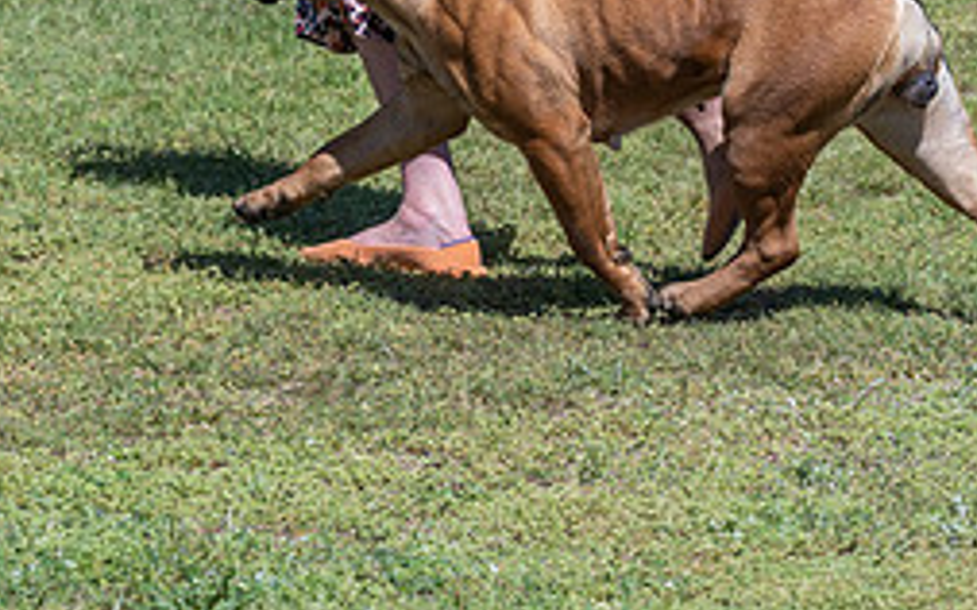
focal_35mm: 325
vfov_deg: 4.0
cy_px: -254
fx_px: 8652
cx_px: 200
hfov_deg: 6.5
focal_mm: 110
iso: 125
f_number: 6.3
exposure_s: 1/640
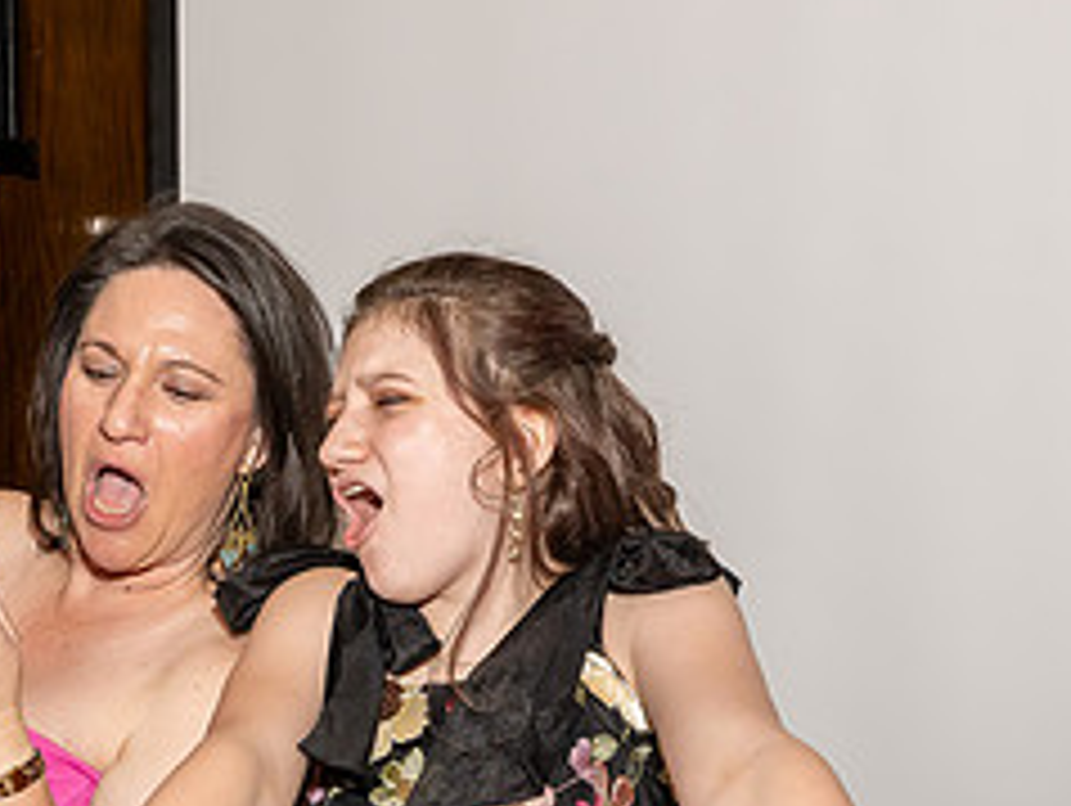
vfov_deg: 17.7
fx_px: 2509
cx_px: -44
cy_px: 864
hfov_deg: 23.0
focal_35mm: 81
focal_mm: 24
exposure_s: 1/250
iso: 640
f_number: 8
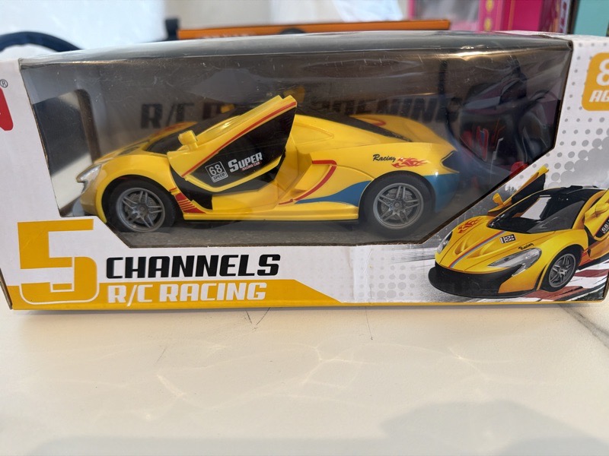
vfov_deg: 56.8
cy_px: 228
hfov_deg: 71.6
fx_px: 422
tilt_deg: -25.6
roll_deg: +2.6
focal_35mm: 24
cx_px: 304
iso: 200
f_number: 1.78
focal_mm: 6.76
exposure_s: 1/60
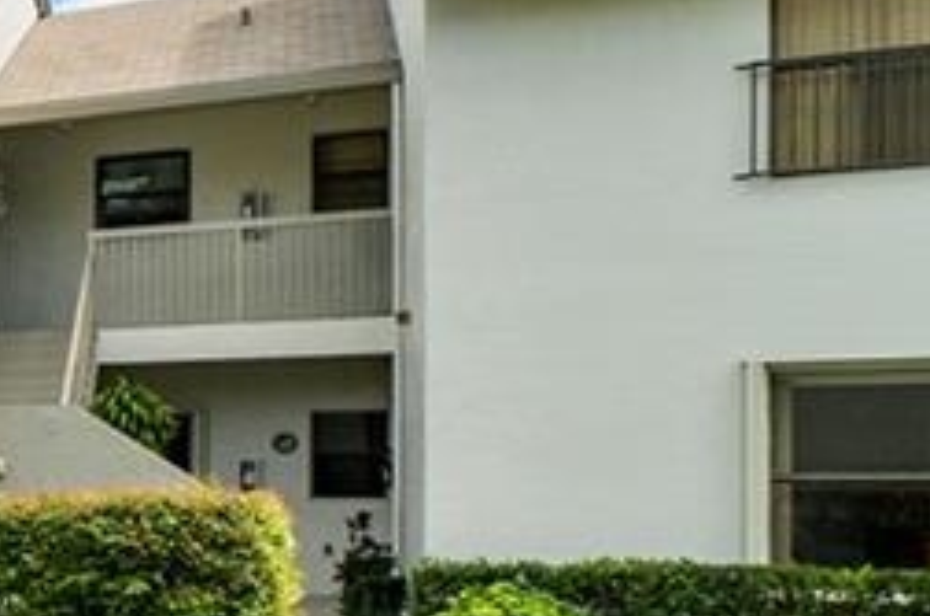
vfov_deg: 21.9
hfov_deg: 20.3
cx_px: -838
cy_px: 485
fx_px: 1573
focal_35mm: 61
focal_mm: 10
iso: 100
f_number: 11
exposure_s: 1/160
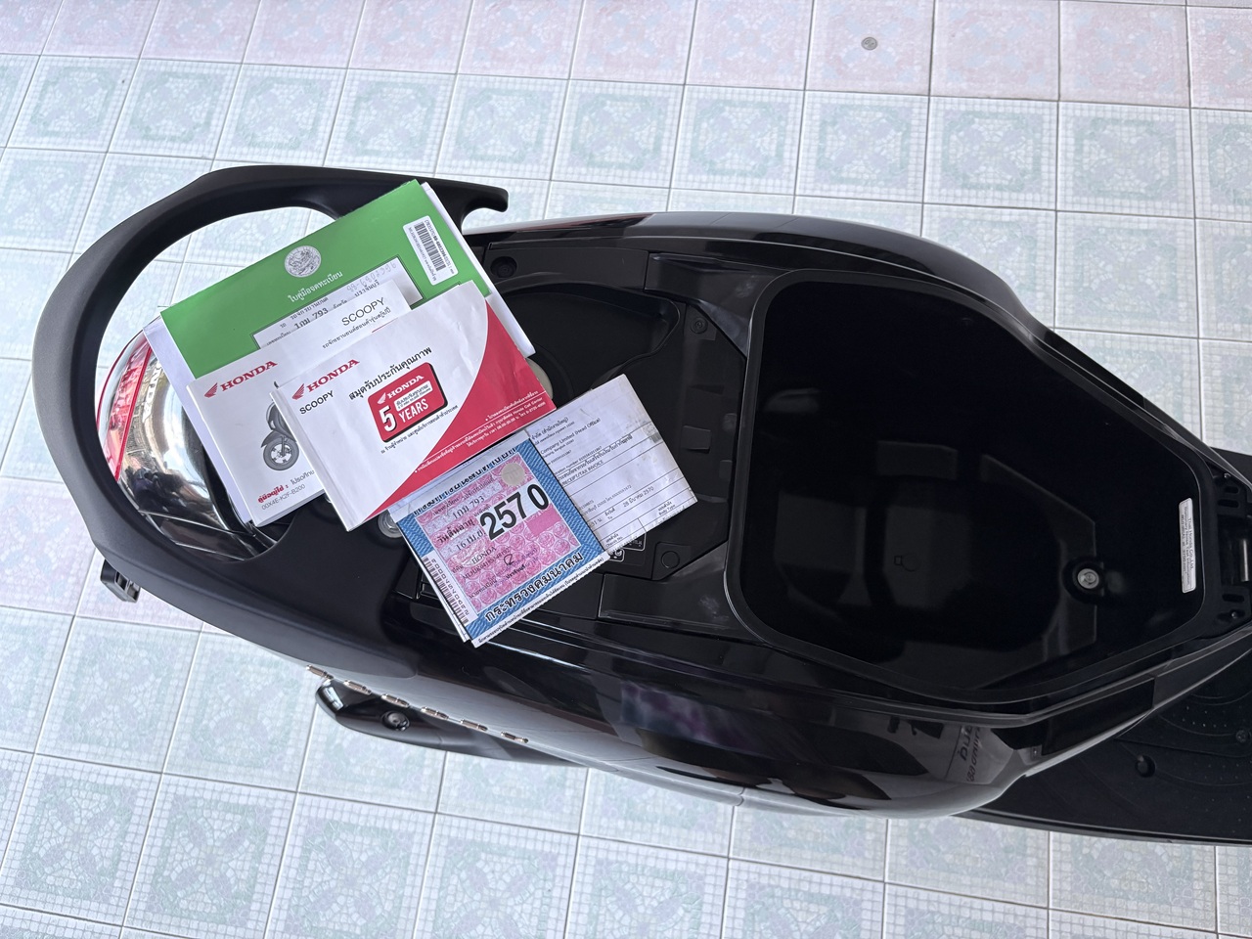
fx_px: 940
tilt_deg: -71.3
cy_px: 470
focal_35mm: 26
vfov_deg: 53.1
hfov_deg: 67.3
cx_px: 626
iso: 125
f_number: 1.6
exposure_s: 1/71
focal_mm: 5.96
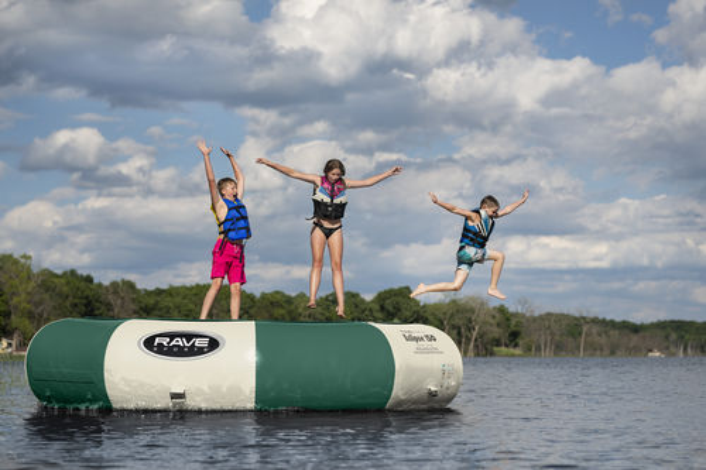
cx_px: 353
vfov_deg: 16.1
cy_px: 235
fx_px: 1666
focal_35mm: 85
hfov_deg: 23.9
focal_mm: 85
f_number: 3.2
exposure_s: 1/8000
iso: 125
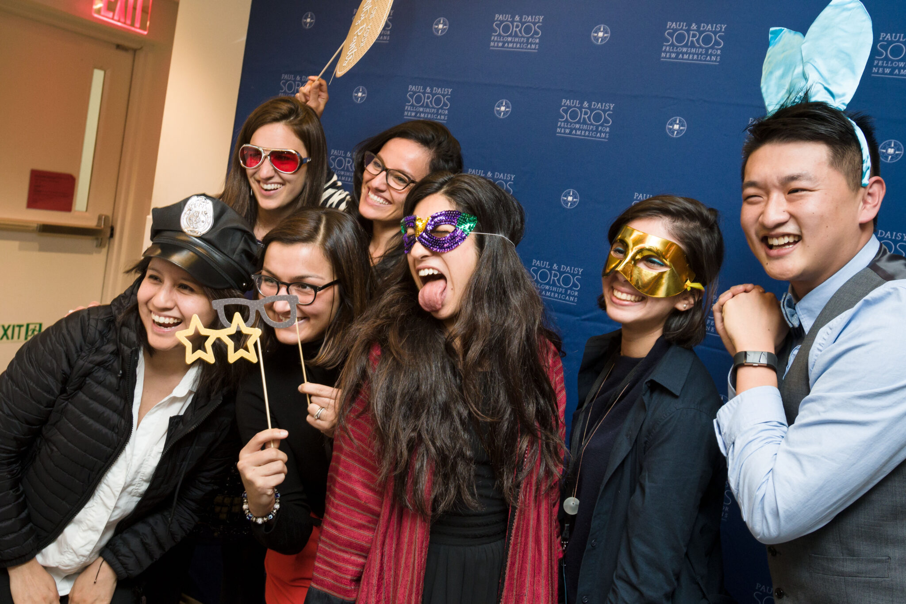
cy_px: 302
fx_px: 906
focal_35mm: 36
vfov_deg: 36.9
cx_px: 453
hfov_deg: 53.1
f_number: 5.6
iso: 1000
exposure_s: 1/60
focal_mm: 24
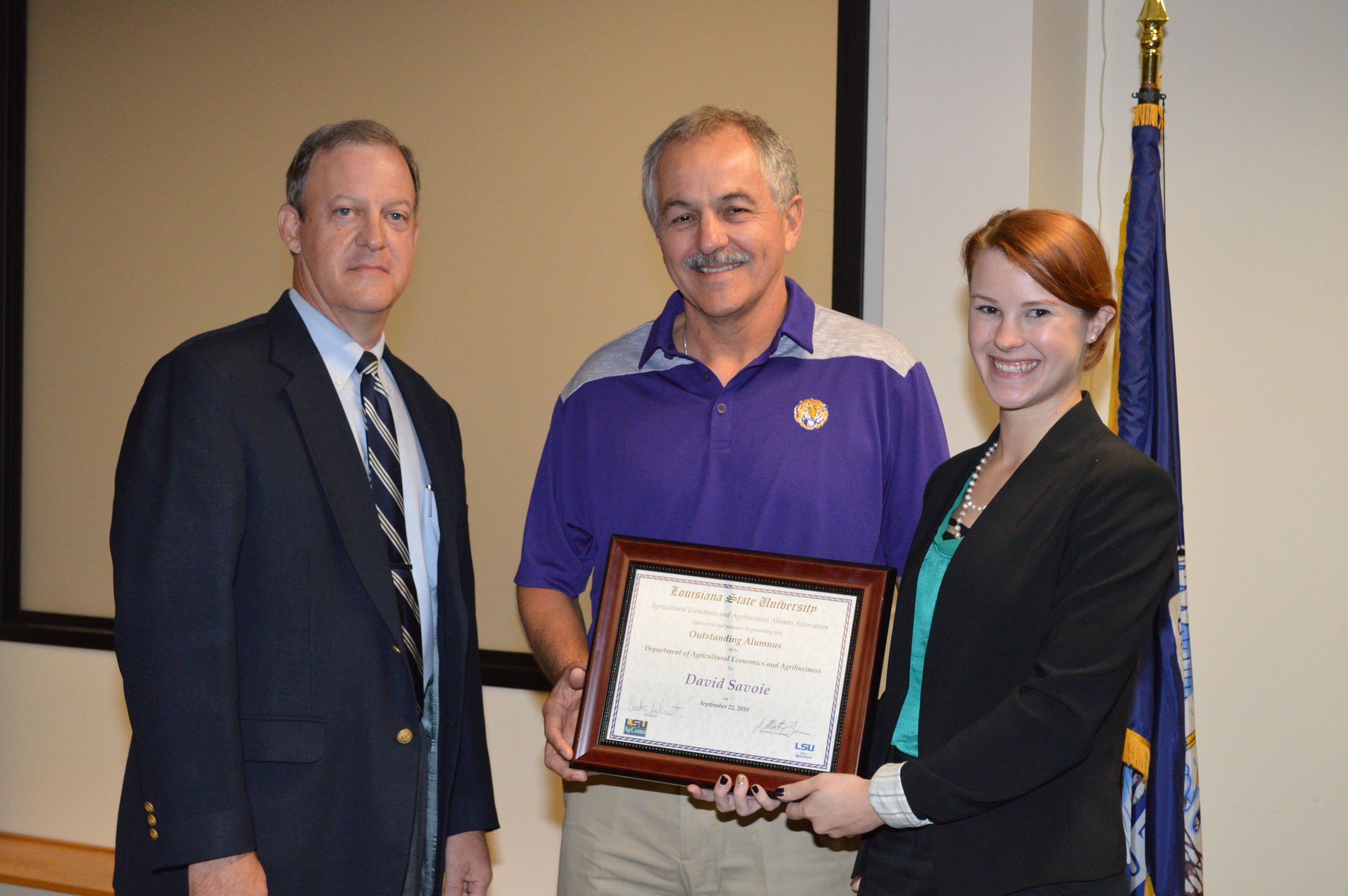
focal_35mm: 57
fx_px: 2132
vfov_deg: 23.7
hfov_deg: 35.1
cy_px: 448
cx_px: 674
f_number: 5
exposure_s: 1/60
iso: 2000
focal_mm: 38
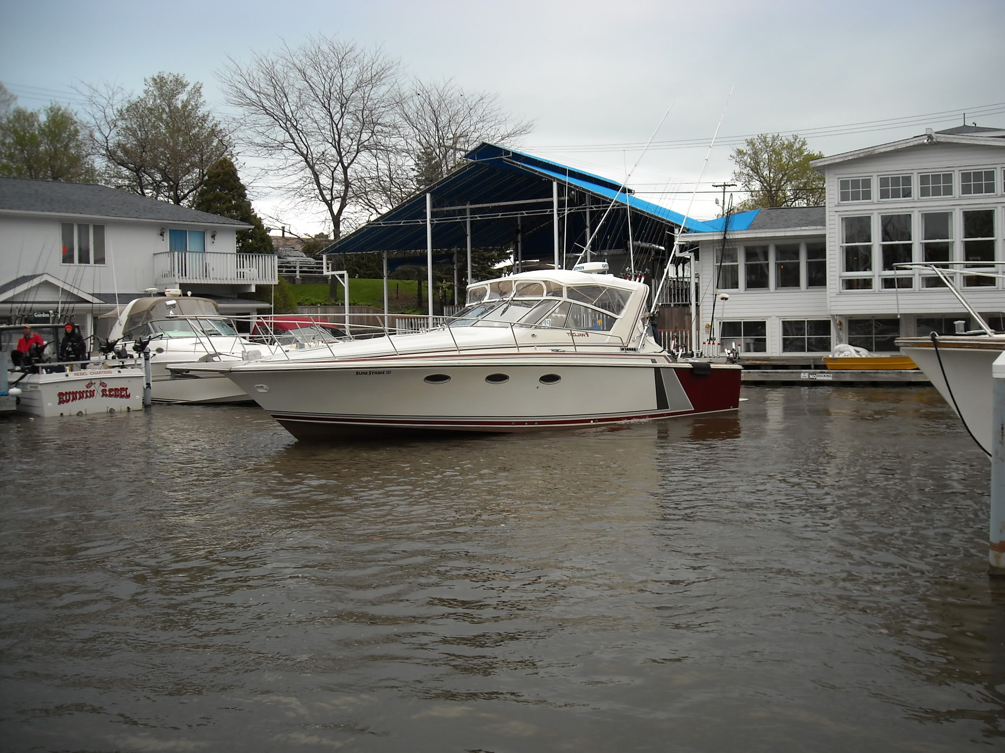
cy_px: 375
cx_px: 507
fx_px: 1045
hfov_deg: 51.4
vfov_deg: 39.6
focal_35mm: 36
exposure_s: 1/250
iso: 67
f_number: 2.8
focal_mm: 5.7
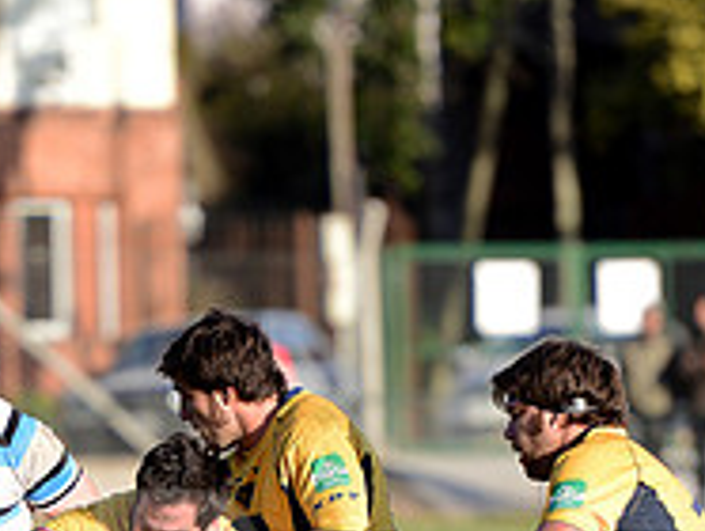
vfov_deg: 2.6
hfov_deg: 3.4
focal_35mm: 584
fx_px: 11909
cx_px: 402
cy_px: 601
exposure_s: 1/1250
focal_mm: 195
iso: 320
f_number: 2.8
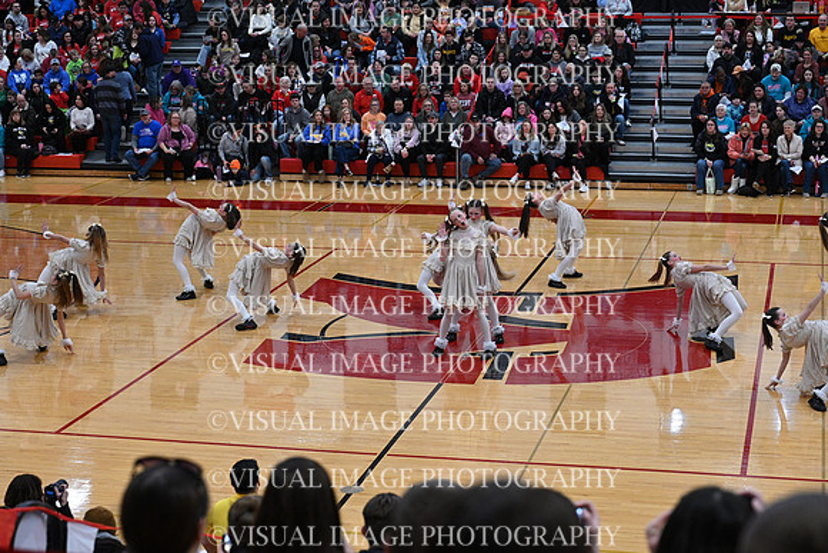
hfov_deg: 28.8
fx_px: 1610
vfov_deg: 19.5
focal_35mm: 70
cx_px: 414
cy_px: 276
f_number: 4
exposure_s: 1/400
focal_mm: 70
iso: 4000
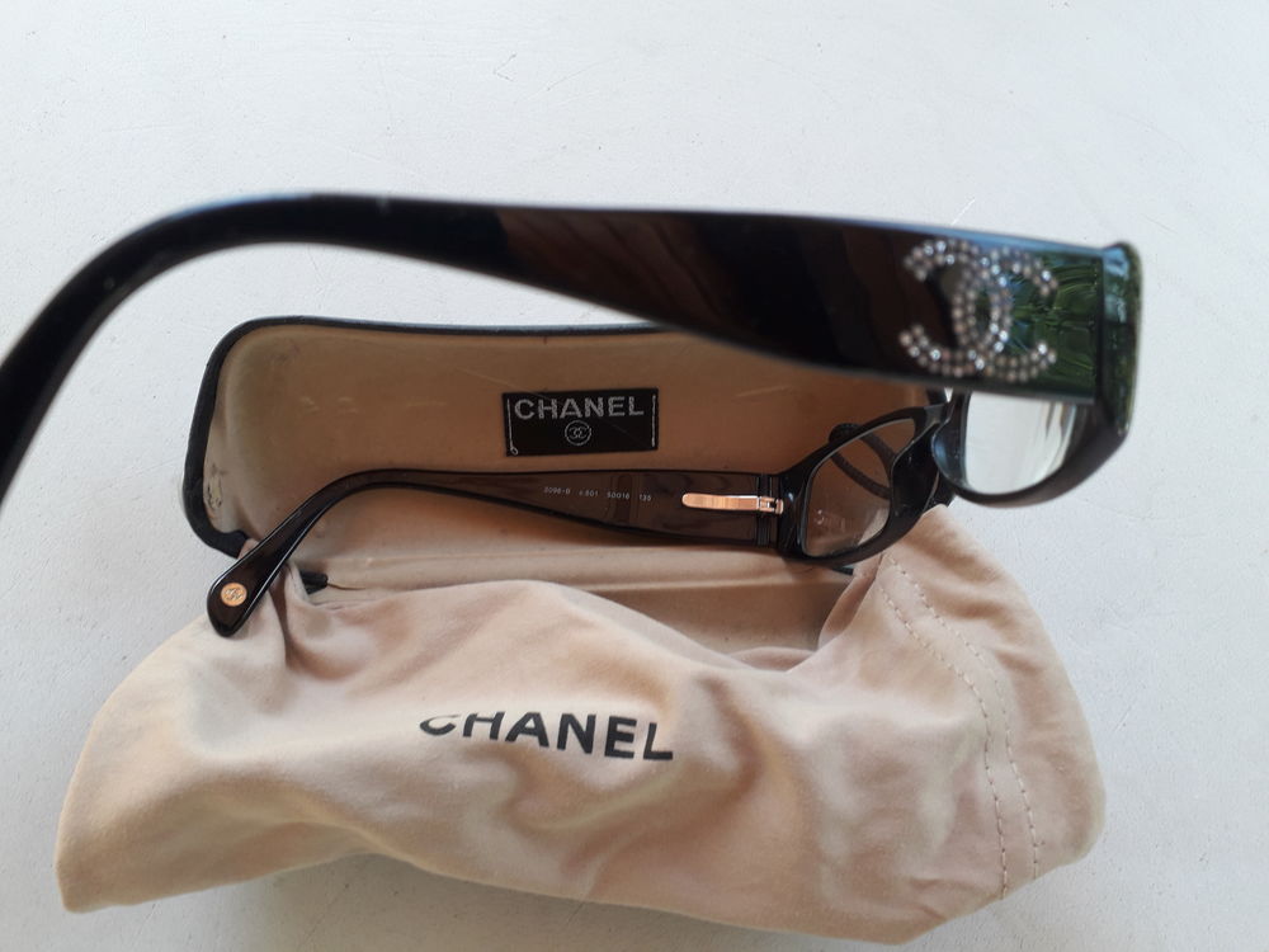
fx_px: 990
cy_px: 476
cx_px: 634
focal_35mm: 27
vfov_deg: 51.4
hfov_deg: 65.3
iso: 40
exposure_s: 1/100
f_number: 1.9
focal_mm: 3.6
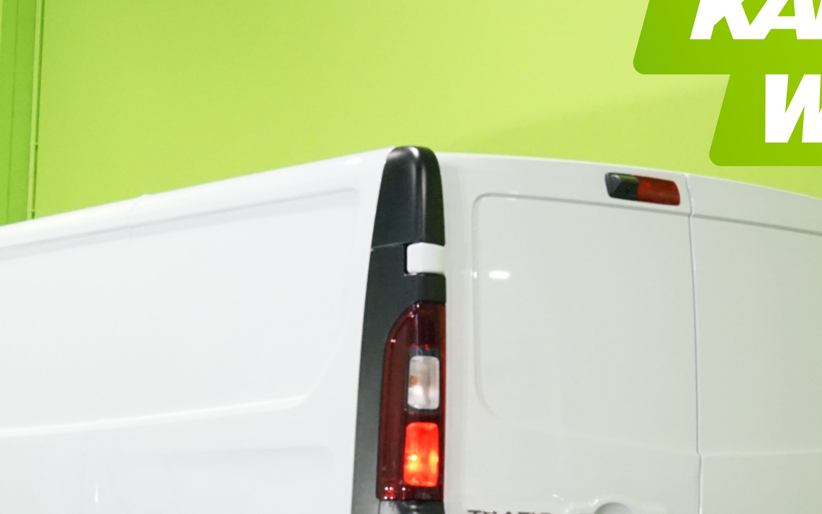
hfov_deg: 19.1
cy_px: 471
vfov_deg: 11.9
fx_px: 2442
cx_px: 373
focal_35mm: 109
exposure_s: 1/125
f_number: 8
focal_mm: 49
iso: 6400
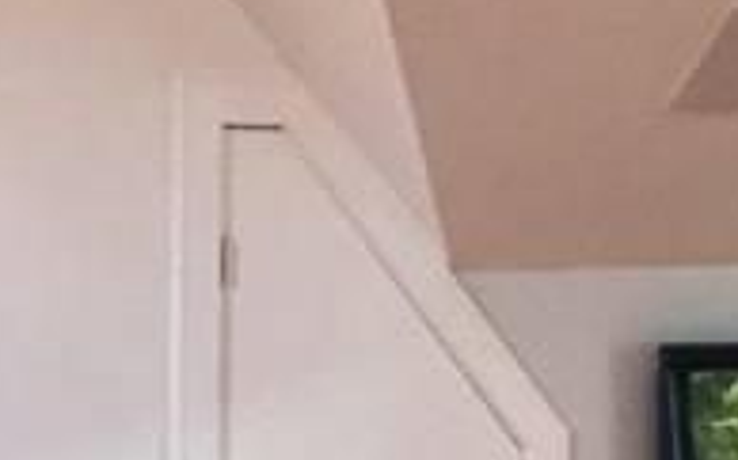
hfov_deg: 12.9
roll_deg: +0.2
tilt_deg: -5.0
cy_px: 525
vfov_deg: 8.0
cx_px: 392
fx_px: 3256
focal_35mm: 162
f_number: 2.2
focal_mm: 4.15
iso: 100
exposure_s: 1/30
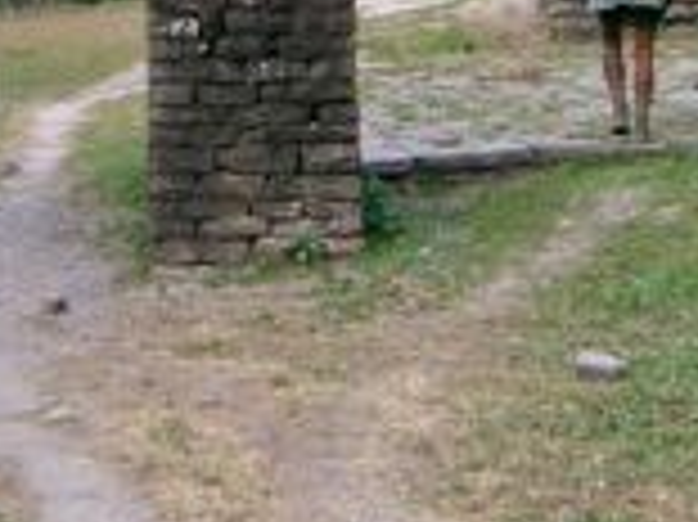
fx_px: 2438
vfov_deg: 12.0
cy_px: -76
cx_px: 299
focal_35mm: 121
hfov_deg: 16.3
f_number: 3
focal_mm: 9.2
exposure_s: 1/100
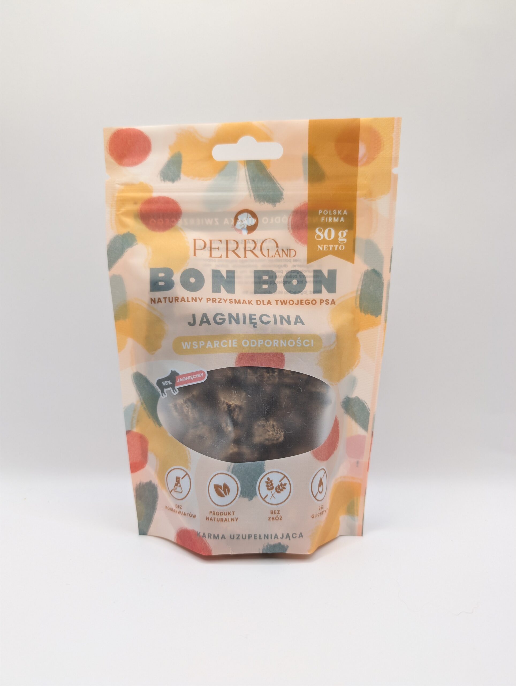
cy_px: 343
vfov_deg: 71.5
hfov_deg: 56.9
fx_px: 476
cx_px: 258
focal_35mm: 24
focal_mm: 6.9
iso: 20
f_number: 1.68
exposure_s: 1/63.9
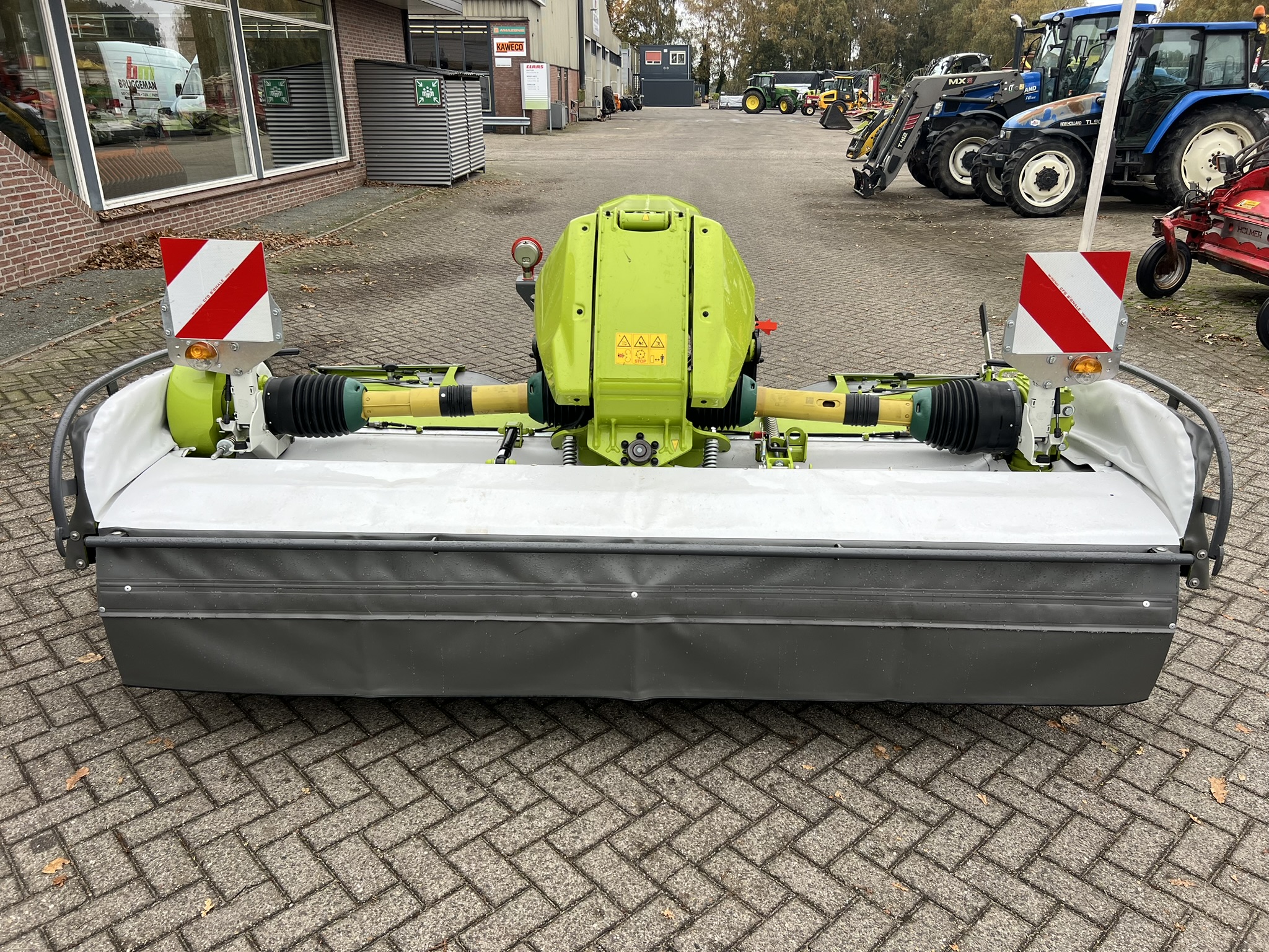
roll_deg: +0.7
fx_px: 953
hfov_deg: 67.3
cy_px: 476
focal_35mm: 26
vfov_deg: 53.1
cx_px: 634
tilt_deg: -21.4
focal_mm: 5.7
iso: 50
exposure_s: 1/625
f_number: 1.5
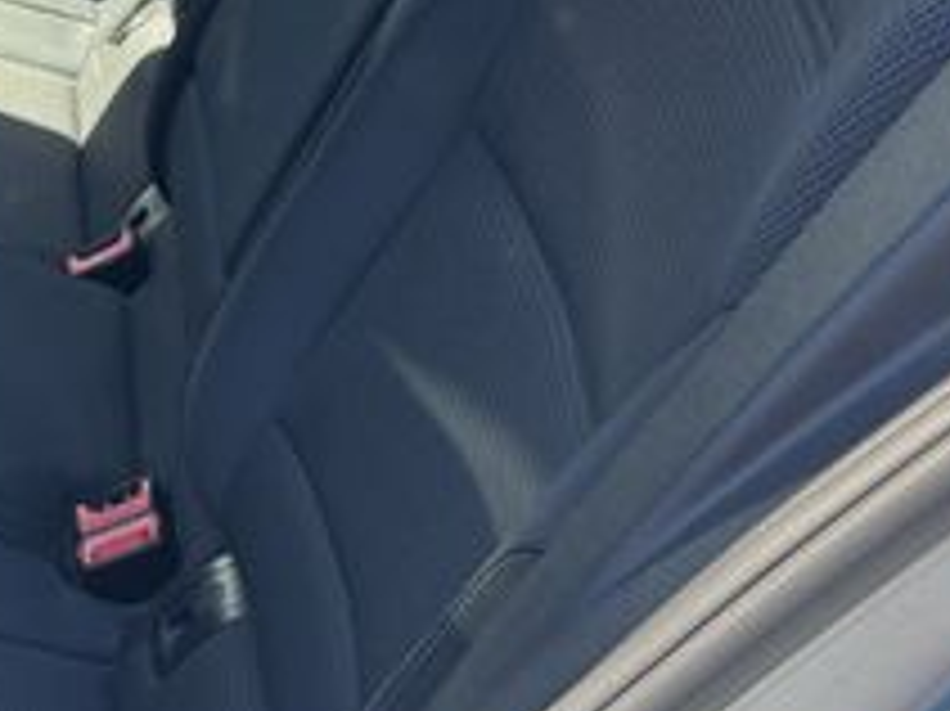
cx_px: 149
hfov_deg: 21.2
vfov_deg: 16.2
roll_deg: -3.8
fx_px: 2496
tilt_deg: -27.6
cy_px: 256
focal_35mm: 91
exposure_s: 1/477
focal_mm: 6.76
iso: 80
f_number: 1.78
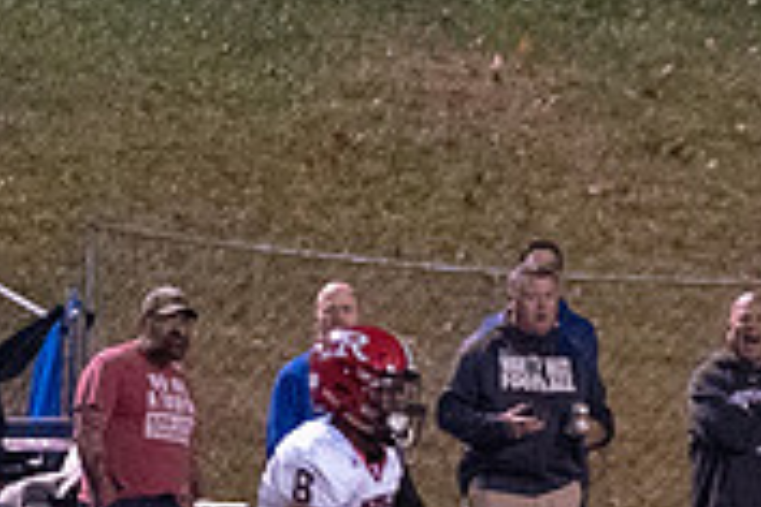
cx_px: 1118
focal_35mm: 955
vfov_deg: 1.4
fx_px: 20186
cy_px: 558
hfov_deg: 2.2
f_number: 2.8
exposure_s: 1/800
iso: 6400
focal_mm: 173
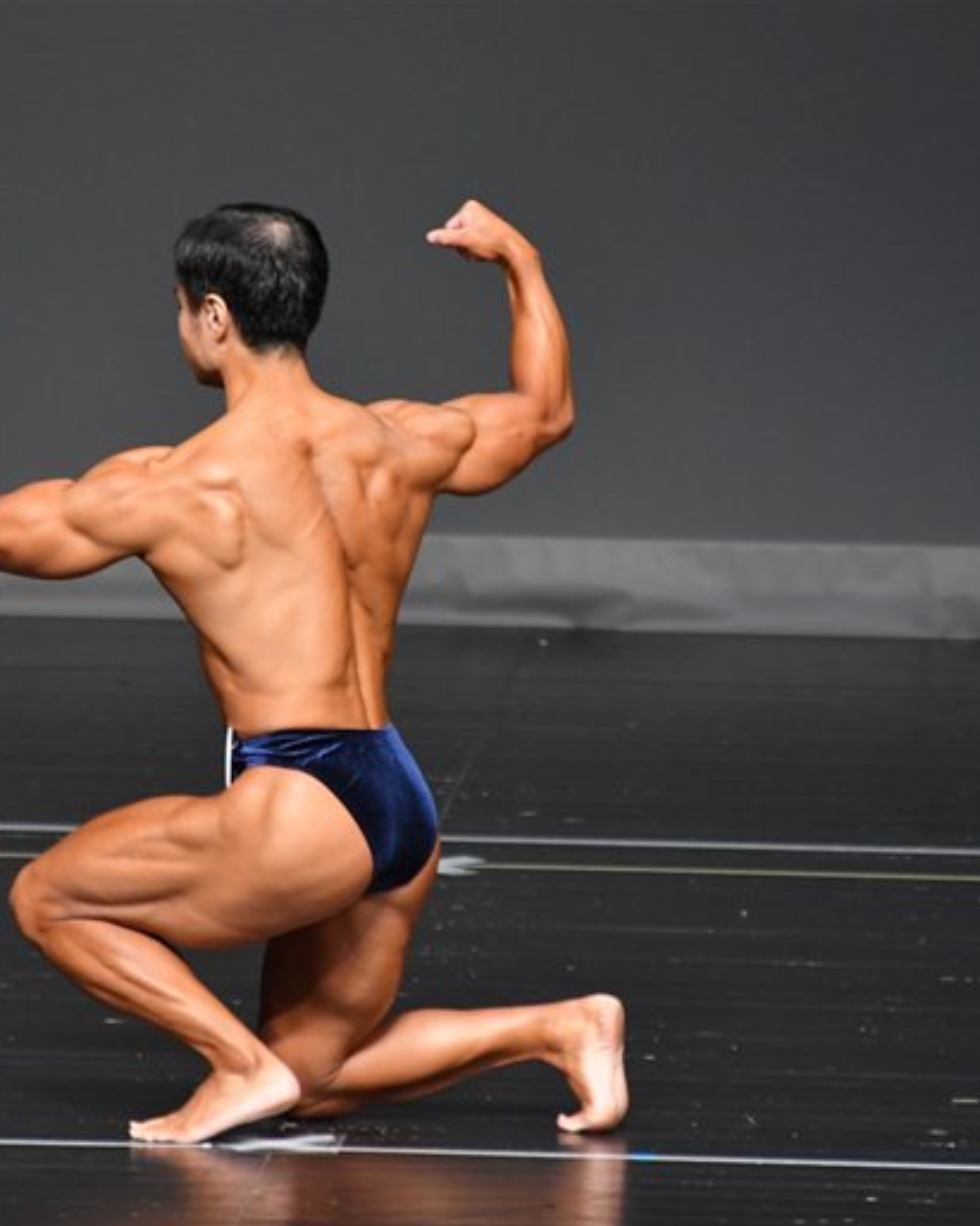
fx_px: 23101
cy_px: 613
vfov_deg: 3.0
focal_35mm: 637
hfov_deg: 2.4
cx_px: 411
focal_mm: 300
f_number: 5.6
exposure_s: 1/400
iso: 2500
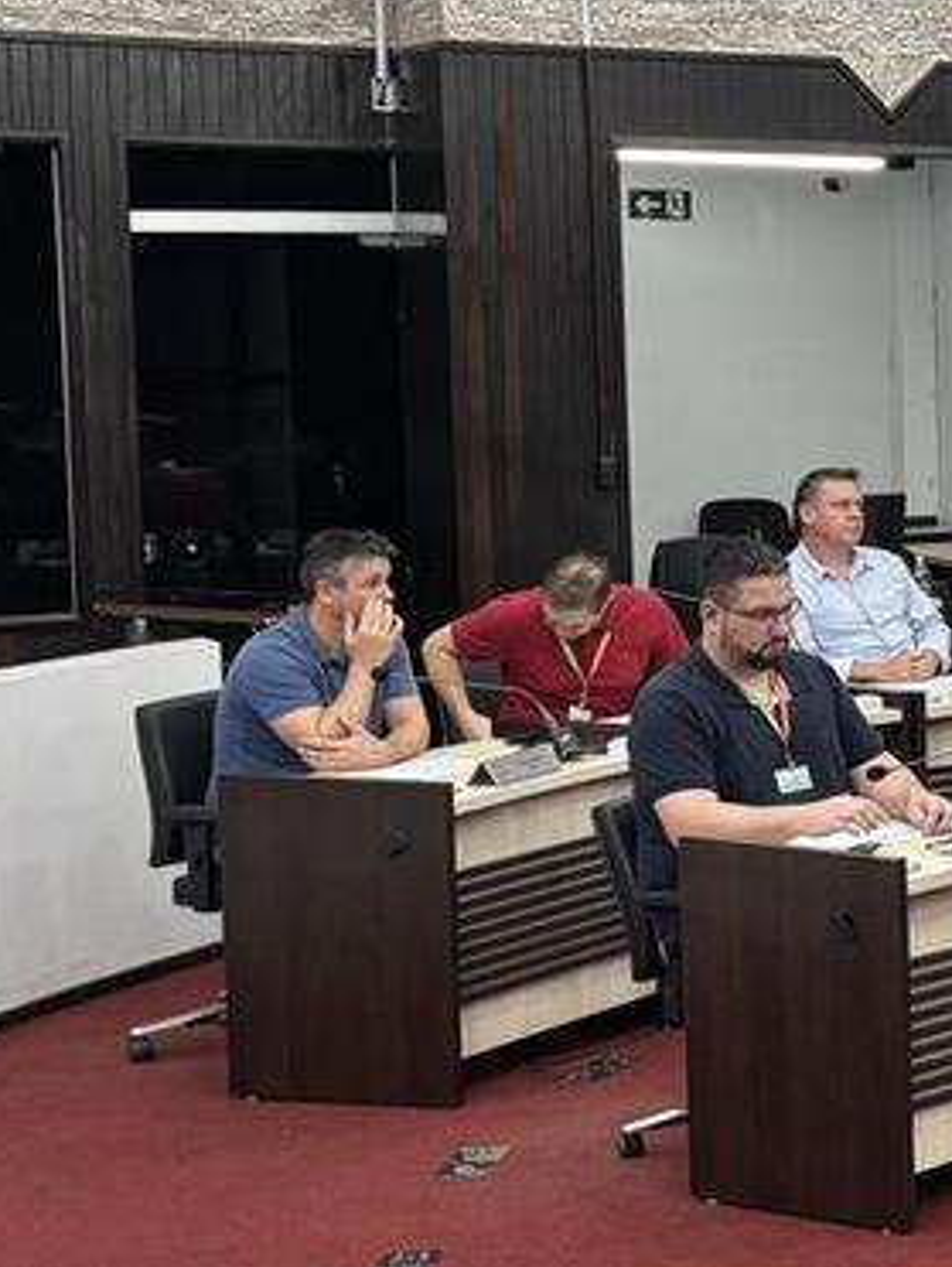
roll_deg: +0.1
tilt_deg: -4.0
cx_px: 1918
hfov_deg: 14.5
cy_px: 533
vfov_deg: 23.2
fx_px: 3075
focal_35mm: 84
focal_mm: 5.96
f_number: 1.6
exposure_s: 1/60
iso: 100
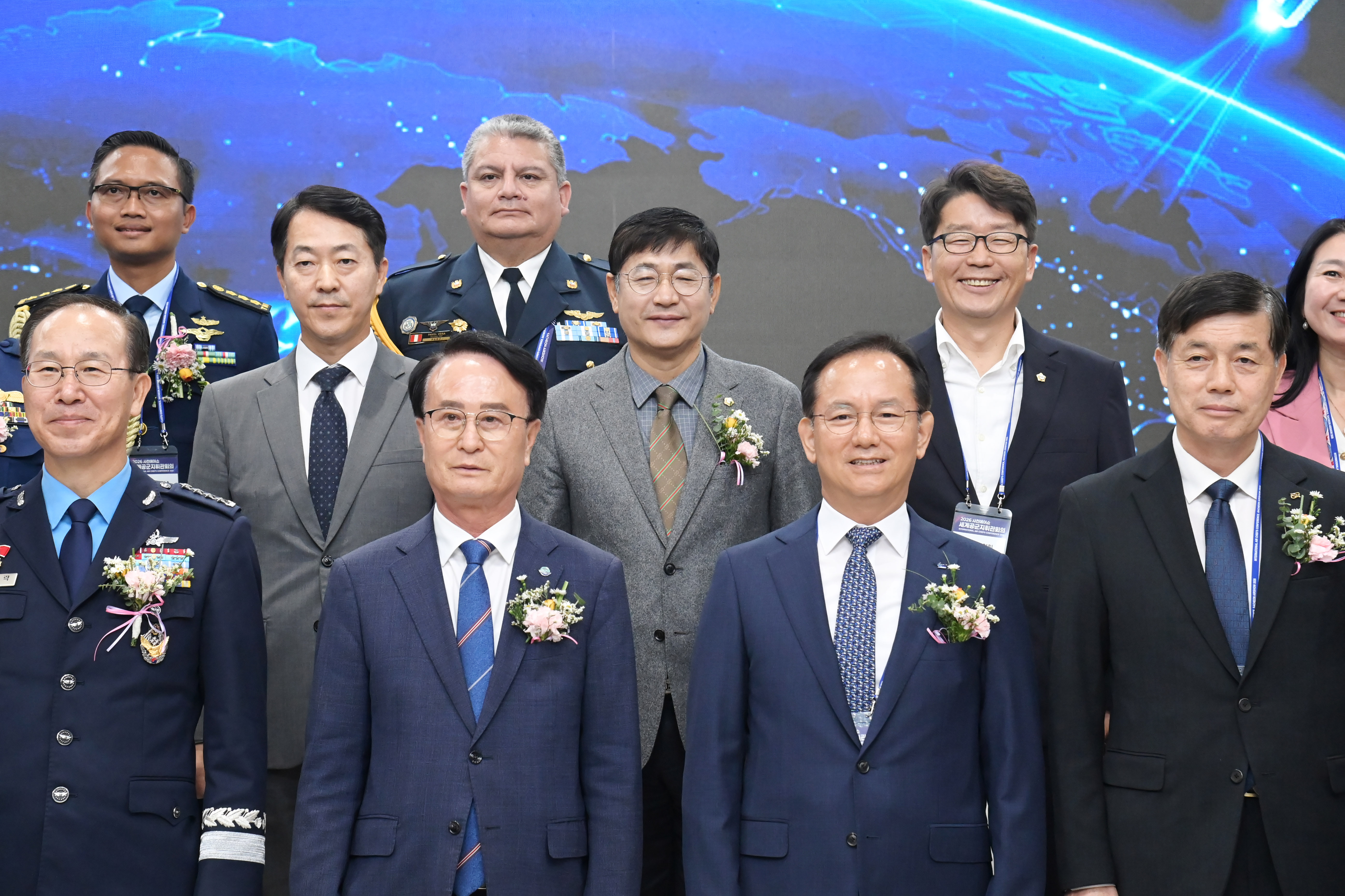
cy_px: 448
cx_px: 672
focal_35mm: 85
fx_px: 3175
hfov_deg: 23.9
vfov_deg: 16.1
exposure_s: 1/200
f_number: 7.1
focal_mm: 85
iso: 6400
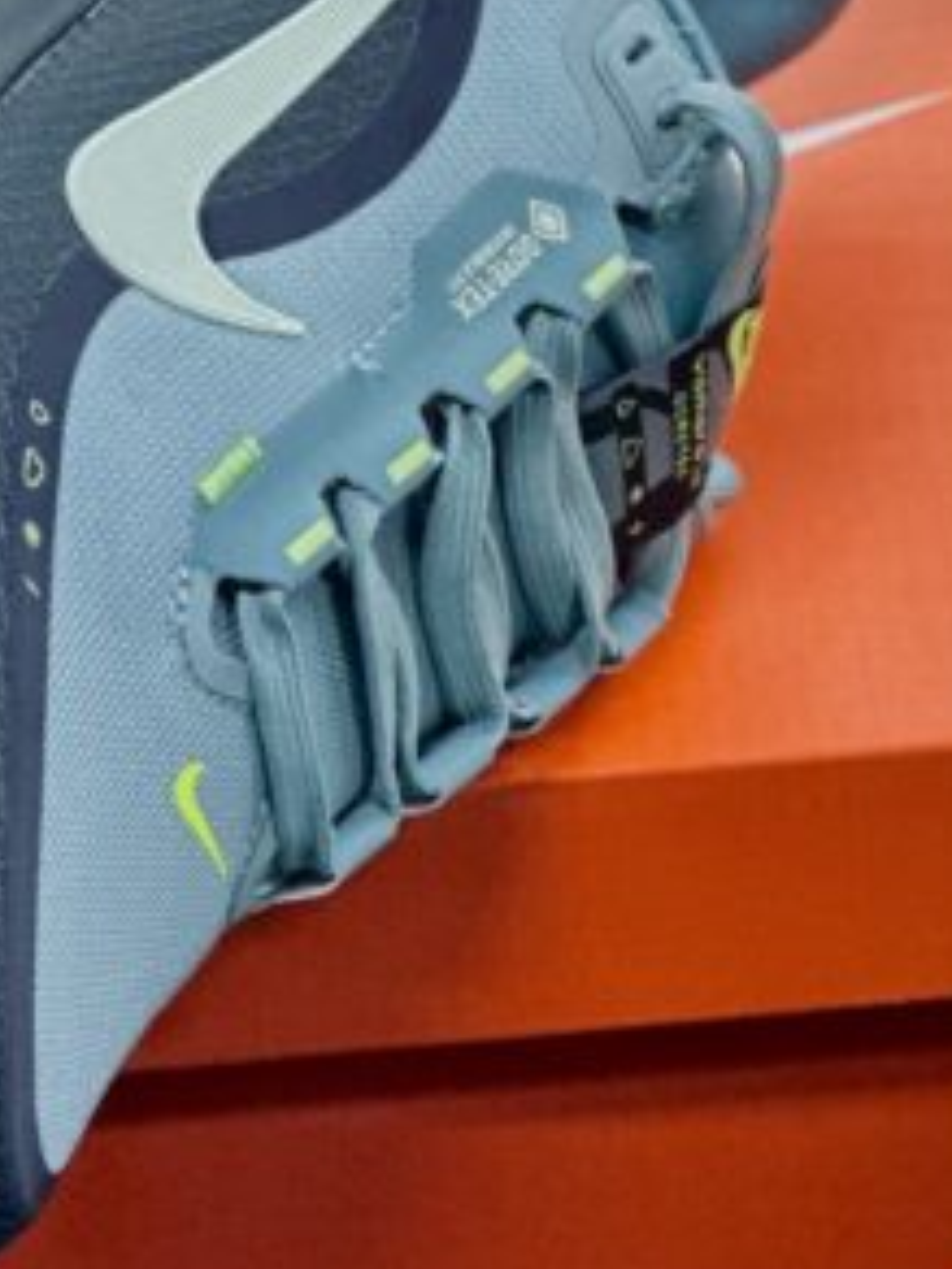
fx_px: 9021
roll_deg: -0.7
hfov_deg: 6.0
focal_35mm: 246
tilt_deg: -42.0
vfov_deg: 8.0
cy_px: 1110
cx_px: 796
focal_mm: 9
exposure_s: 1/83
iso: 250
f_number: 2.8
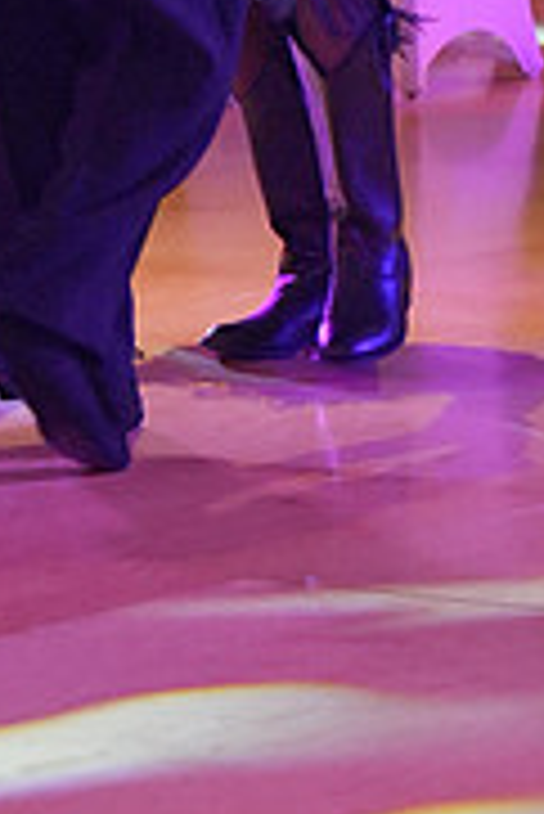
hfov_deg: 4.1
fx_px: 7601
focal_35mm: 336
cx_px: 268
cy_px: -459
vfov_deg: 6.1
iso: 3200
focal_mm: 70
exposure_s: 1/200
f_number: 4
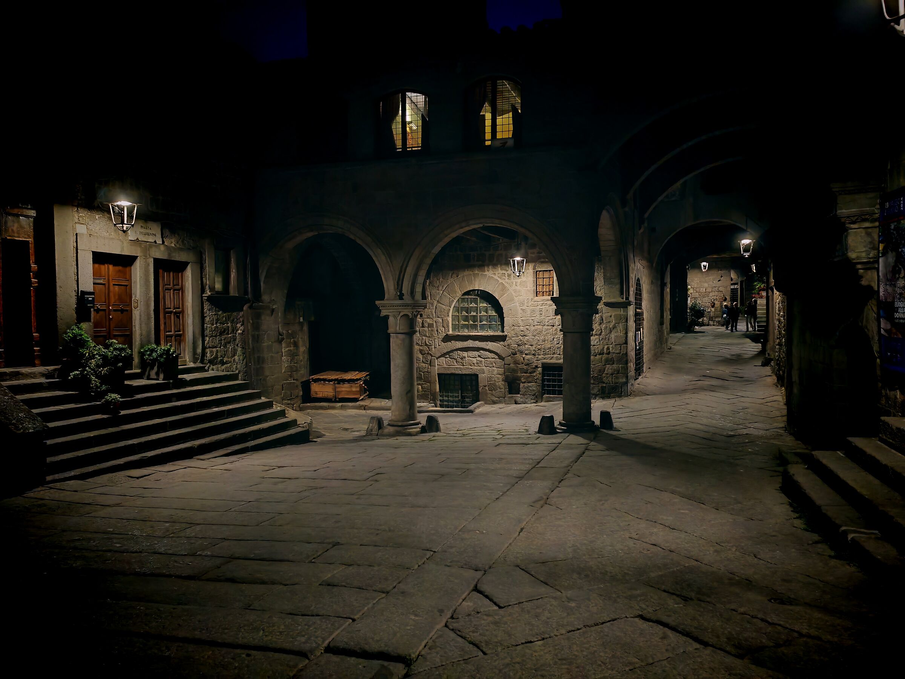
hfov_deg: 65.3
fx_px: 706
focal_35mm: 27
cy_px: 340
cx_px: 452
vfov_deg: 51.4
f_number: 1.8
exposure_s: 1/50
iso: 1600
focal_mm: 5.53
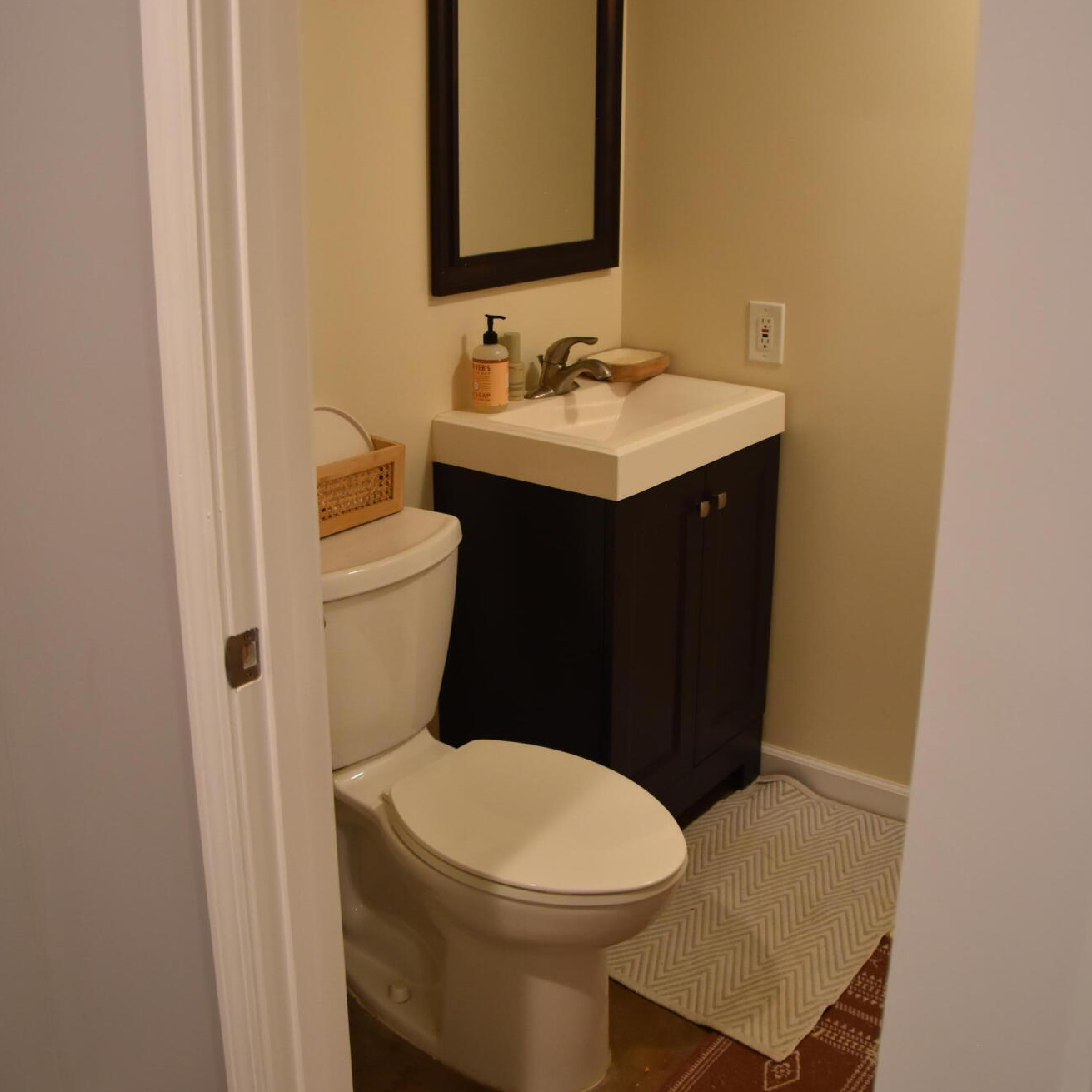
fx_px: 1249
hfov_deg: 47.2
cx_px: 546
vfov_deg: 47.0
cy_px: 447
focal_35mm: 35
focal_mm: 18
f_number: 3.5
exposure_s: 1/60
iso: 1000
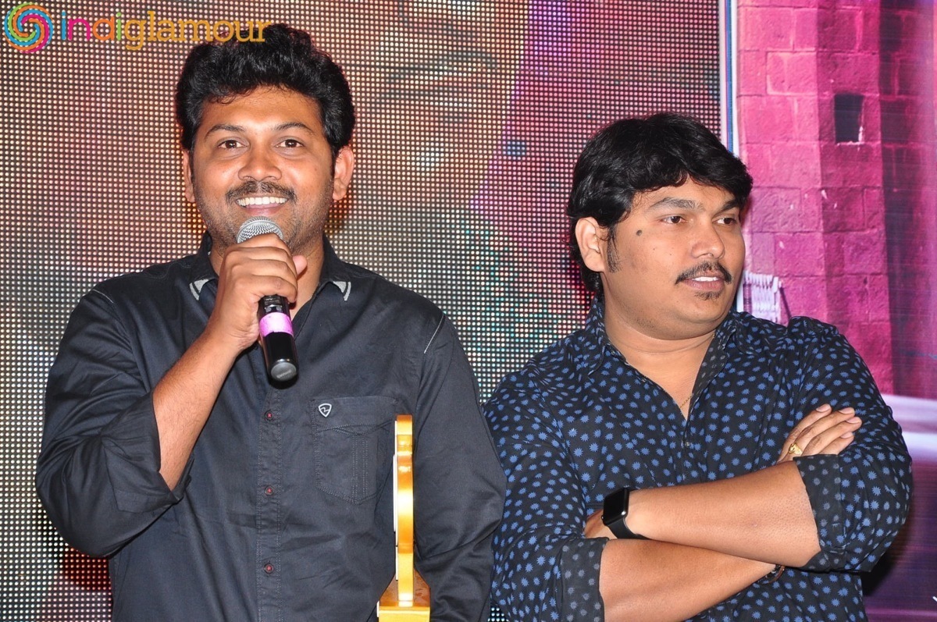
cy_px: 311
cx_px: 468
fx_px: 4094
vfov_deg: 8.7
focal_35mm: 158
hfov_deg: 13.1
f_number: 7.1
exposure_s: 1/125
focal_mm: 105
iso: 500
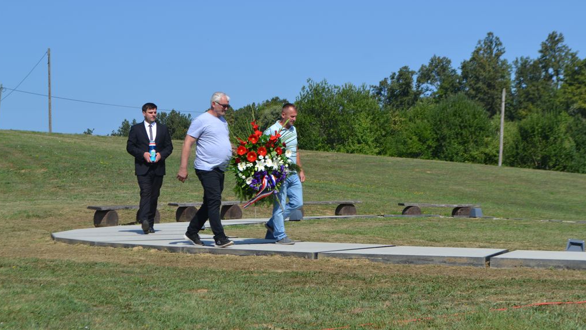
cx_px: 291
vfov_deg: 13.8
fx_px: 1360
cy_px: 139
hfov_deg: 24.3
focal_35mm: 88
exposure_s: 1/250
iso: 100
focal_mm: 55
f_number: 8
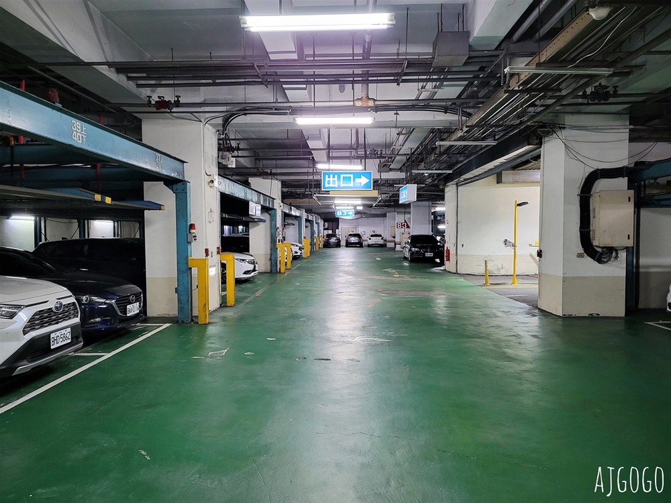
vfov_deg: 53.1
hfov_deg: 67.3
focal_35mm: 26
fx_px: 504
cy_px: 252
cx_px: 336
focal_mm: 5.4
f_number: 1.8
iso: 320
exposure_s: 1/40
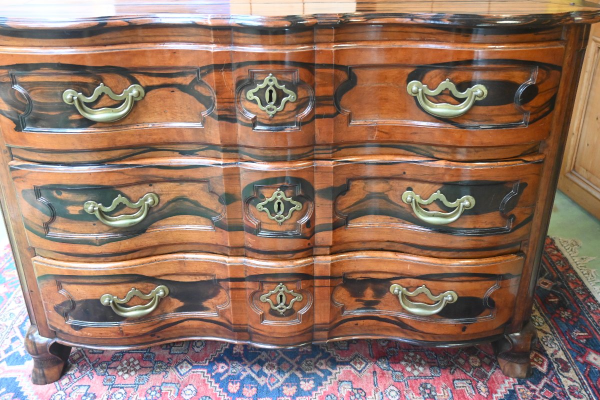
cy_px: 200
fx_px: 587
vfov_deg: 37.6
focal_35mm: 35
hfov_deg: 54.1
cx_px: 300
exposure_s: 1/125
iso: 3200
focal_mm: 23.5
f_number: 3.8
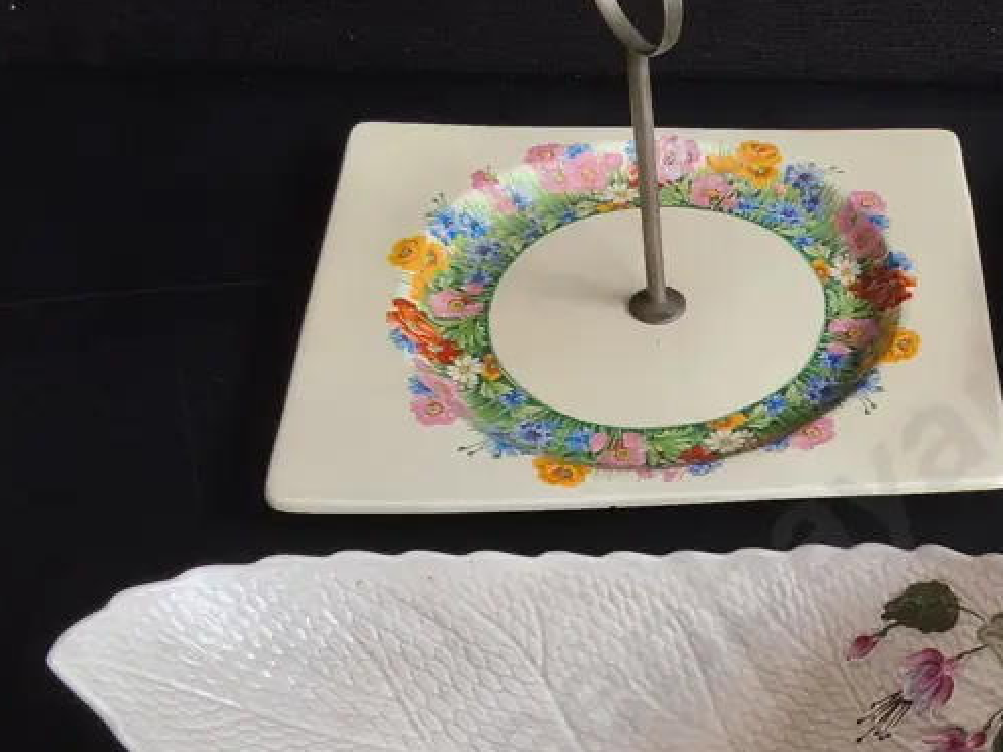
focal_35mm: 56
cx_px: 889
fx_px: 1622
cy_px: 482
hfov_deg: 32.7
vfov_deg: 26.0
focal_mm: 2.87
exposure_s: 1/100
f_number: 2
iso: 50
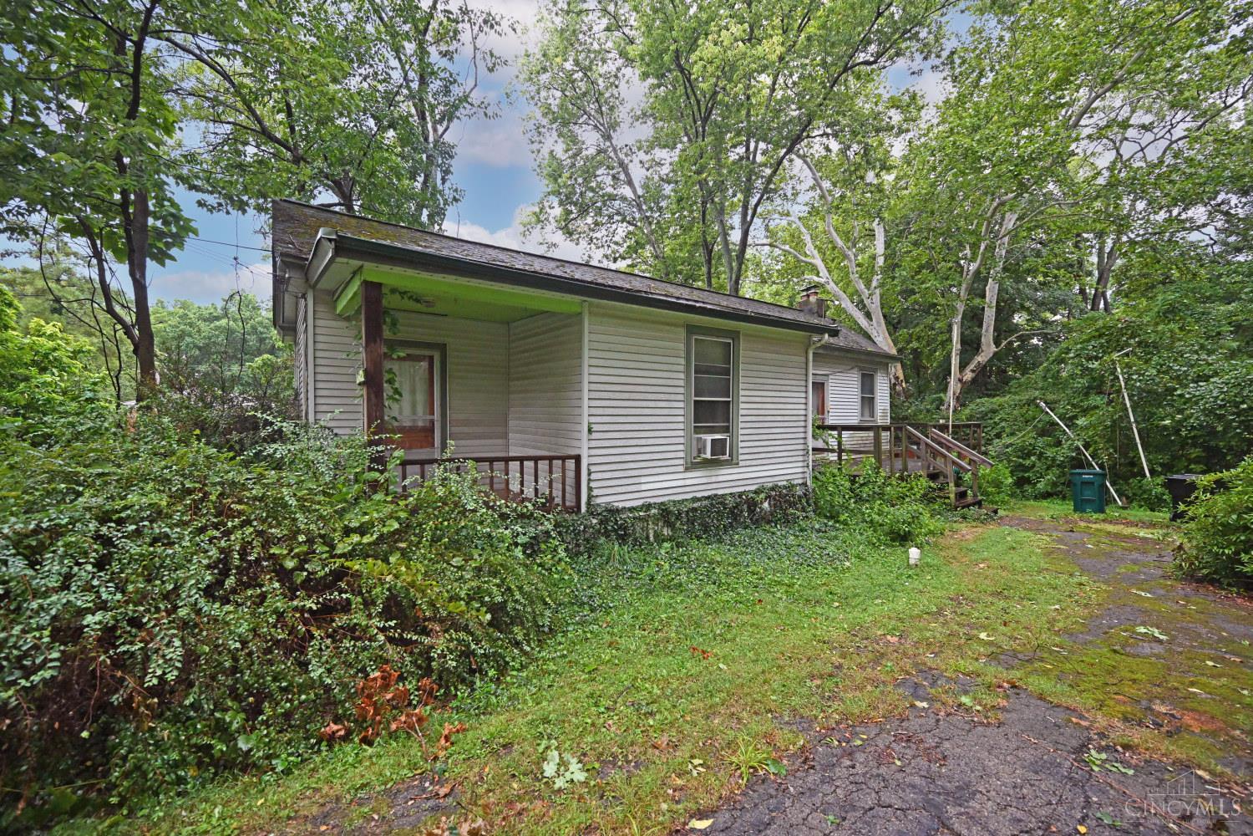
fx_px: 487
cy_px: 418
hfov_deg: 104.3
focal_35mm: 14
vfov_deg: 81.2
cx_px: 626
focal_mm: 14
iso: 3200
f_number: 4
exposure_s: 1/125
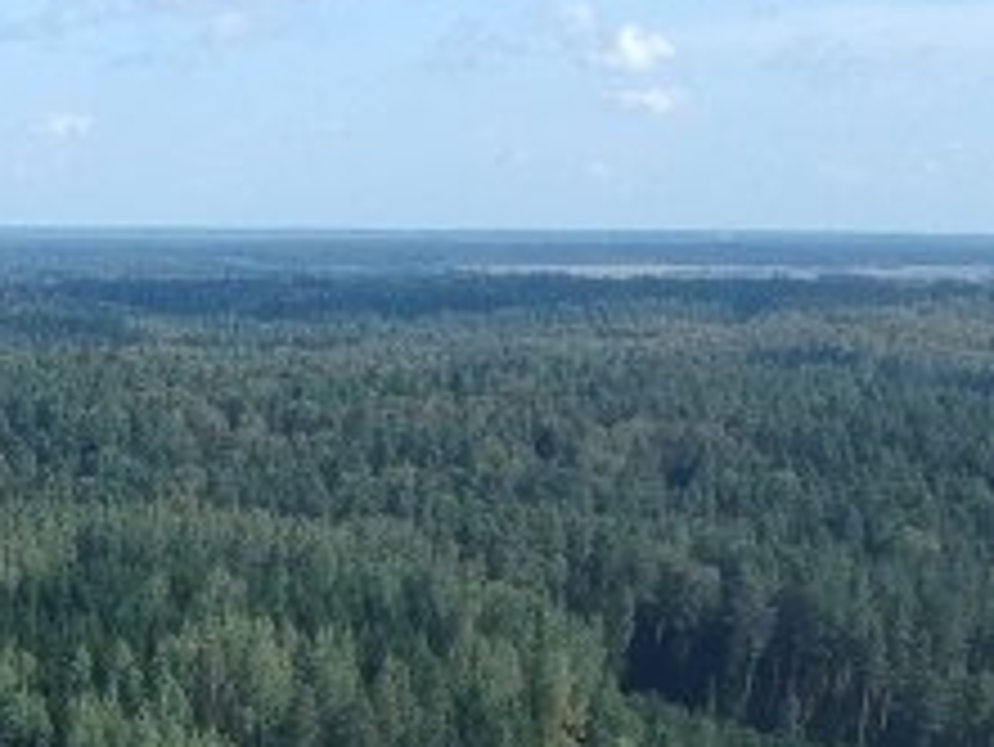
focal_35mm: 116
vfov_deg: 11.7
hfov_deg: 14.7
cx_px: -837
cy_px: 1372
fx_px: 3333
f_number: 2.6
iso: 100
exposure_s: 1/640
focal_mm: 4.49
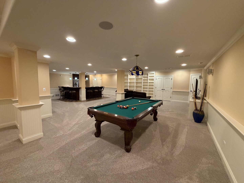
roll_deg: -0.2
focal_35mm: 14
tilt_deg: -4.6
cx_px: 122
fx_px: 99
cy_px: 92
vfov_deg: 85.7
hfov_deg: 102.1
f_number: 2.2
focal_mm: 2.22
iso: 400
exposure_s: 1/60
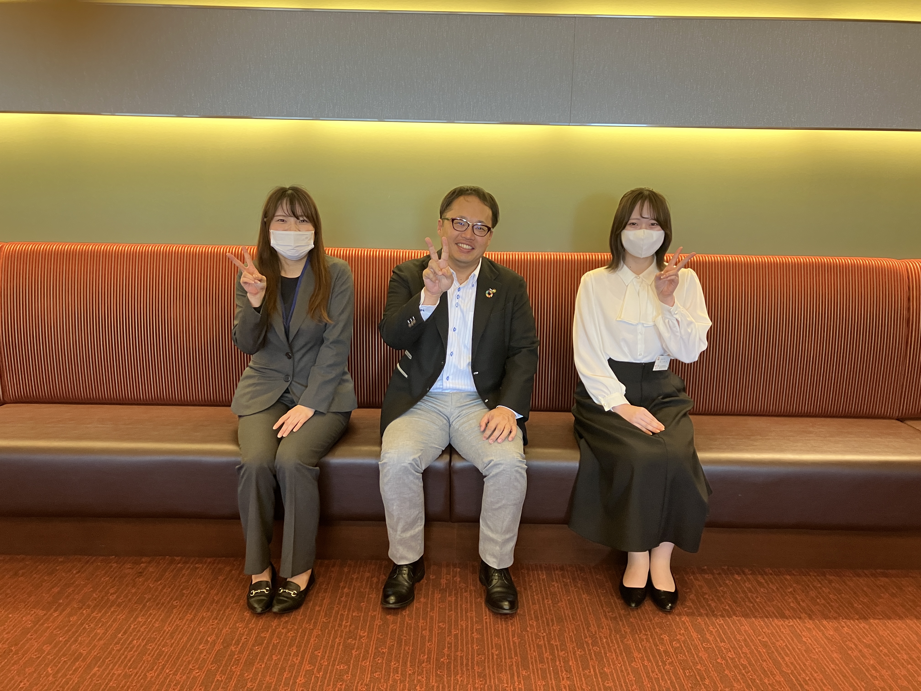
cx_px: 460
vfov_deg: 49.7
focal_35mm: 28
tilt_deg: -12.8
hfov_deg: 63.4
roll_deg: -0.3
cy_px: 346
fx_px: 745
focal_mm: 3.99
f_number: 1.8
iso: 160
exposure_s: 1/50
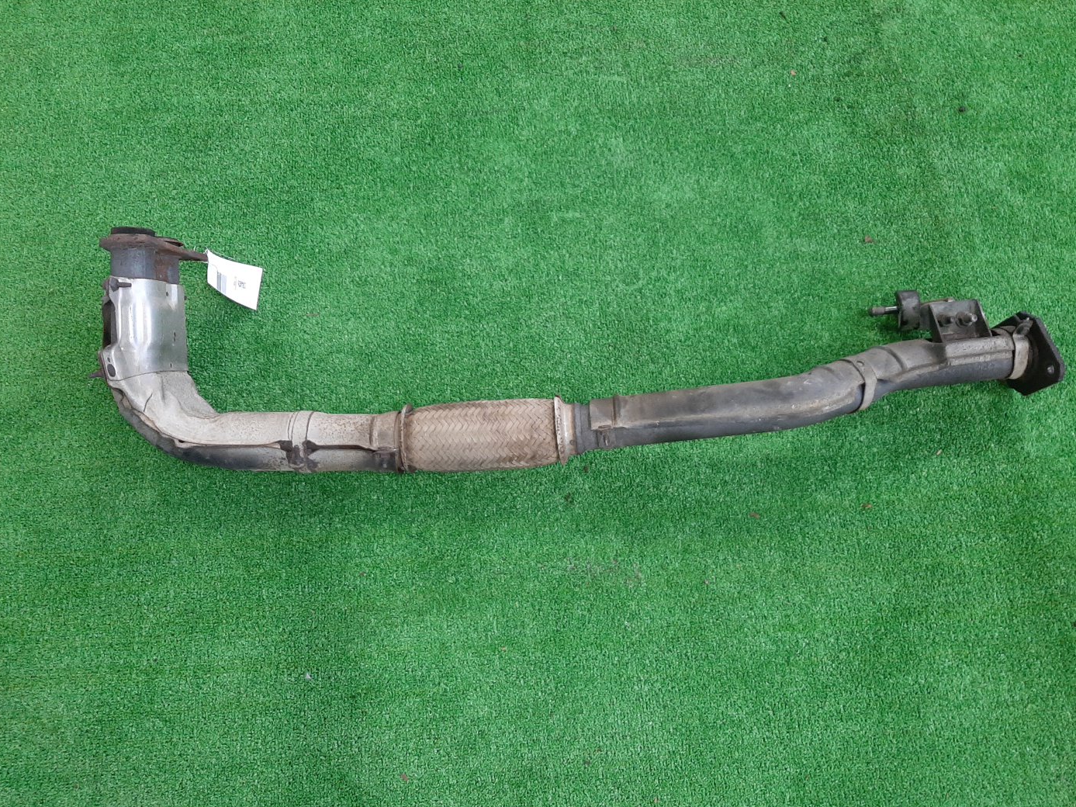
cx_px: 555
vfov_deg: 51.3
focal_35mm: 27
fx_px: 839
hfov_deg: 65.3
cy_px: 417
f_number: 1.7
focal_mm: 3.93
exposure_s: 1/50
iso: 224
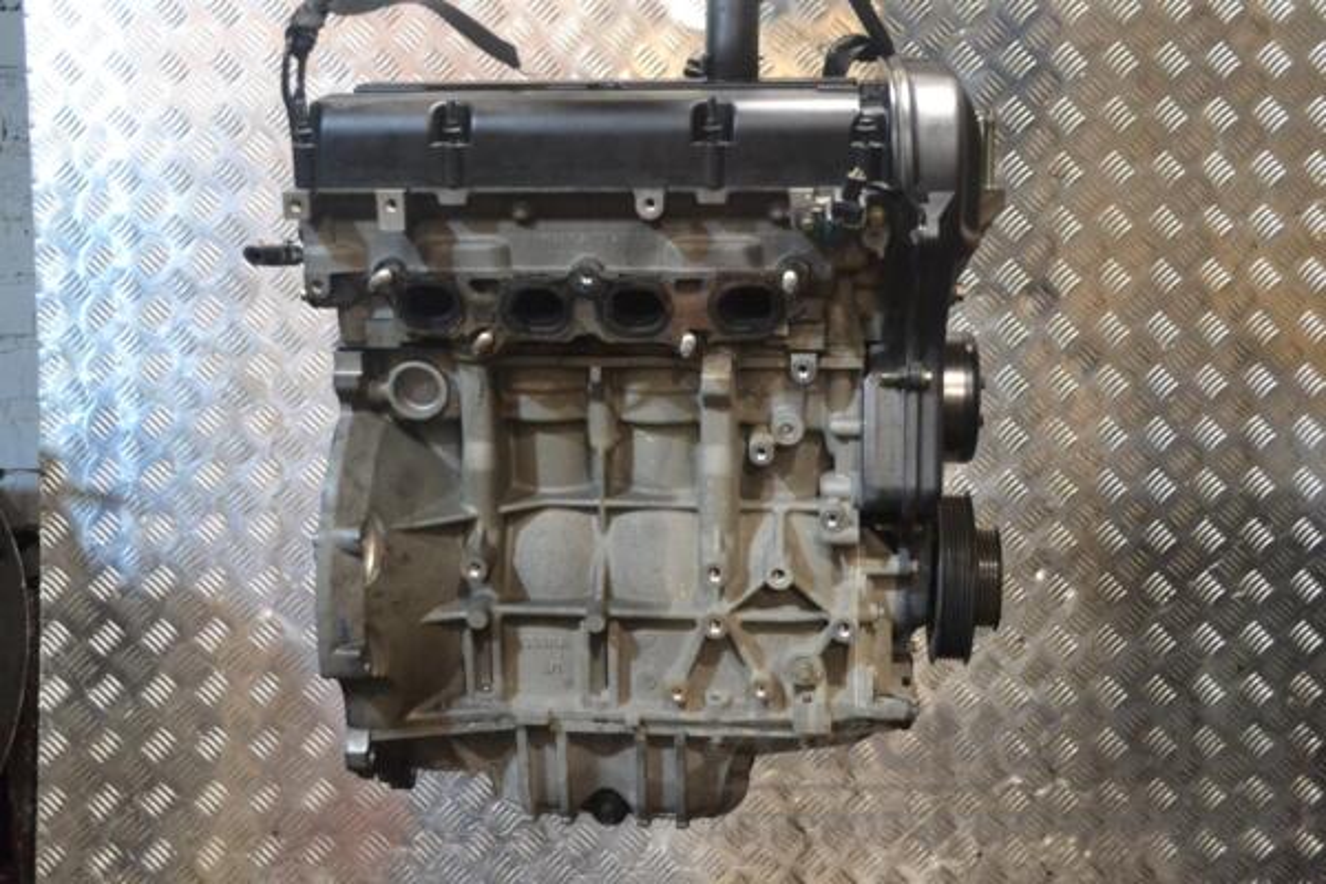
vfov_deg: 34.2
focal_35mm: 39
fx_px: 1436
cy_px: 442
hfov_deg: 49.6
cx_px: 663
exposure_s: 1/100
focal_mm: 26
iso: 3200
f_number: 5
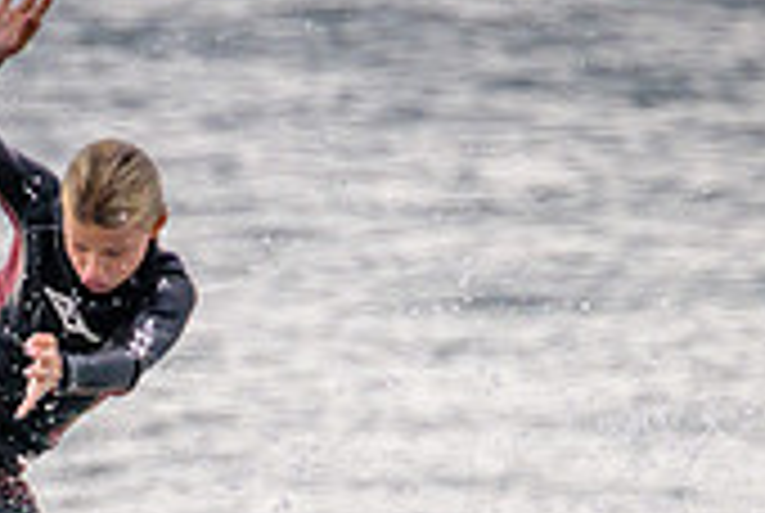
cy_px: 691
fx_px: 58007
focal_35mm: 2725
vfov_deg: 0.5
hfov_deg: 0.8
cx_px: -36
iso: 1400
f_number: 11
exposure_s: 1/2000
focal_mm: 800
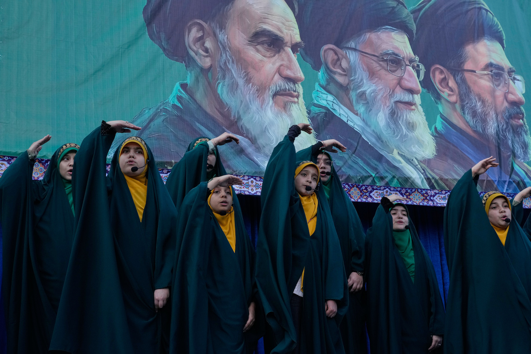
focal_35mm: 41
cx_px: 266
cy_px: 177
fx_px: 605
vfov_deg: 32.6
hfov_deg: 47.4
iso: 1250
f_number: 6.3
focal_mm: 41
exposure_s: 1/500
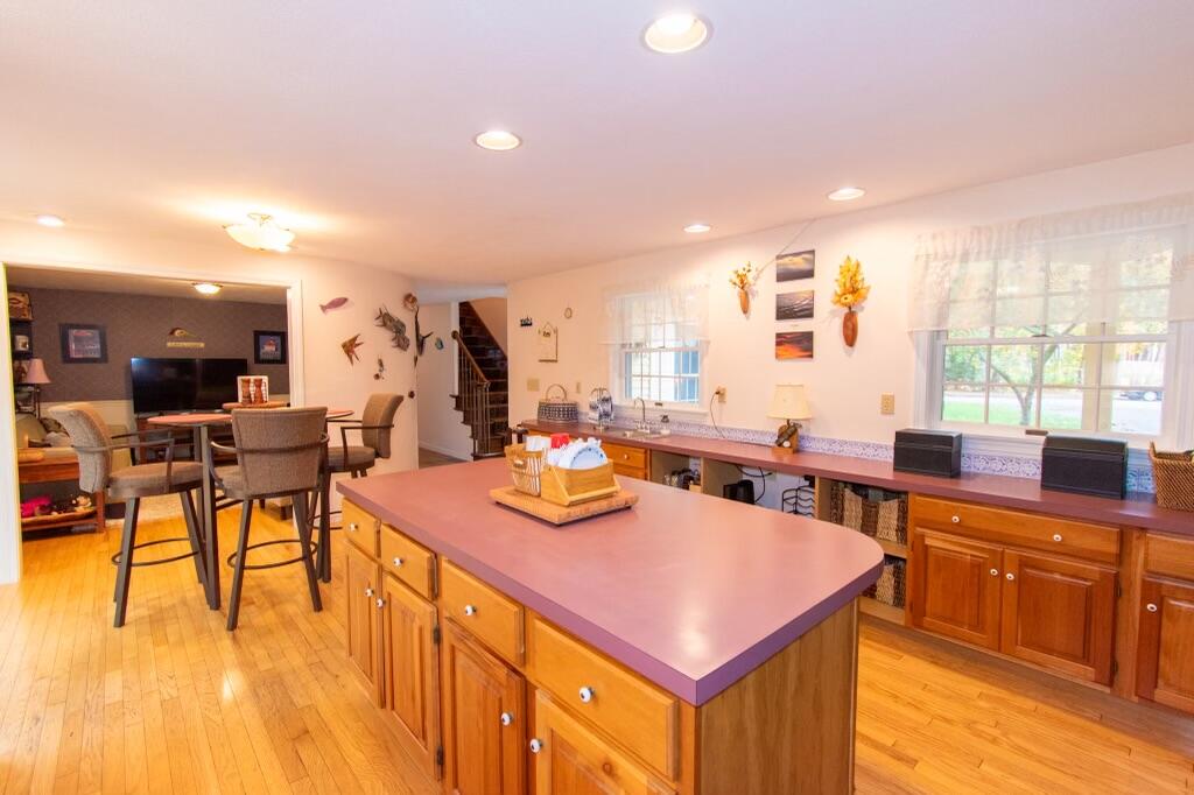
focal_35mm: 15
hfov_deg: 100.4
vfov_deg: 77.3
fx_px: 497
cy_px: 398
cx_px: 597
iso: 720
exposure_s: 1/60
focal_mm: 10
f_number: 4.5
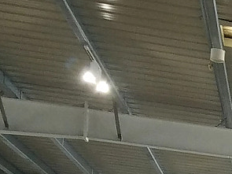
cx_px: 532
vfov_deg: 9.1
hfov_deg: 11.8
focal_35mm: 141
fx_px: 945
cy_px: 454
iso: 125
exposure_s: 1/60
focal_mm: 4.2
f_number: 1.7
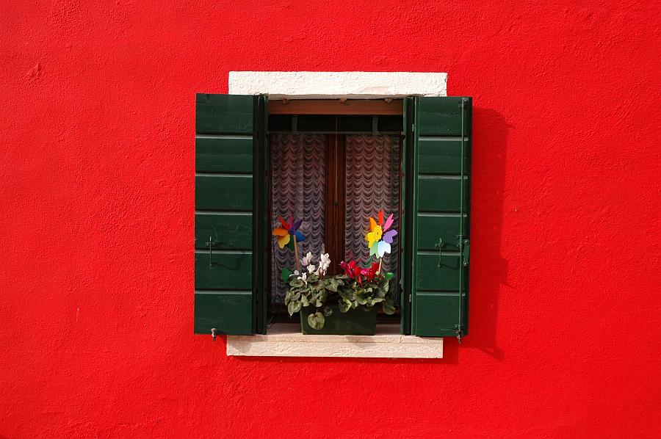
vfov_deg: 28.9
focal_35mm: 46
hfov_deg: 42.4
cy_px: 220
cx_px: 330
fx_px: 853
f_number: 7.1
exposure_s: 1/200
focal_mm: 31
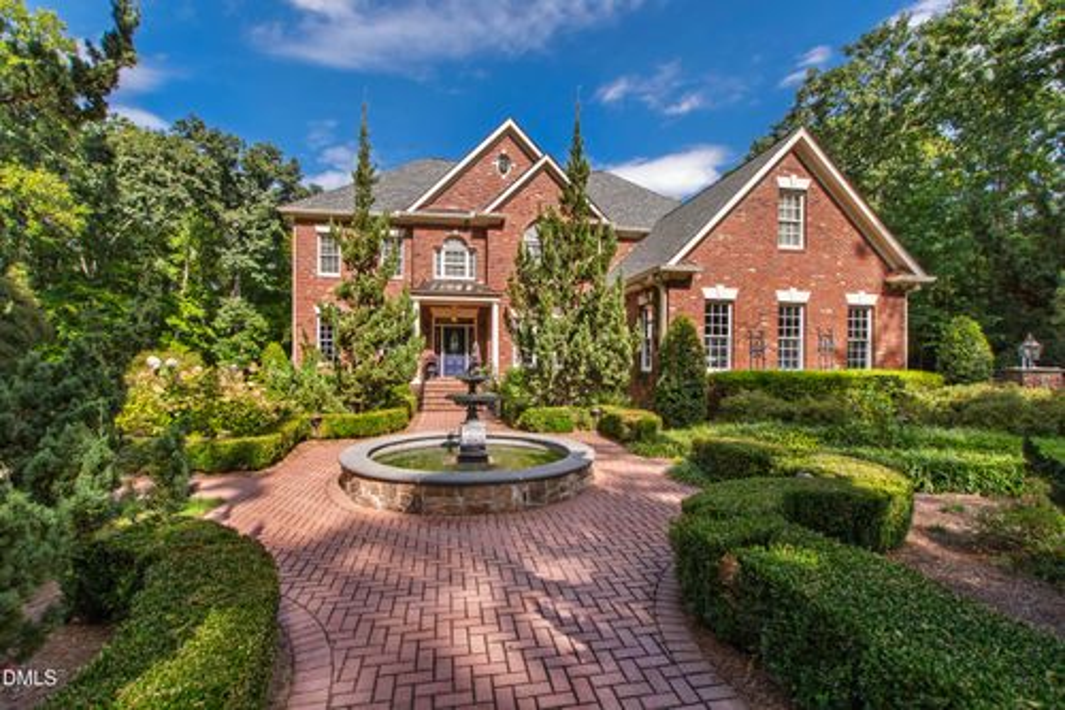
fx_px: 444
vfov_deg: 77.3
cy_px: 355
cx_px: 532
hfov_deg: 100.4
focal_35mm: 15
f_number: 9
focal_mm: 10
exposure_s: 1/125
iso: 160
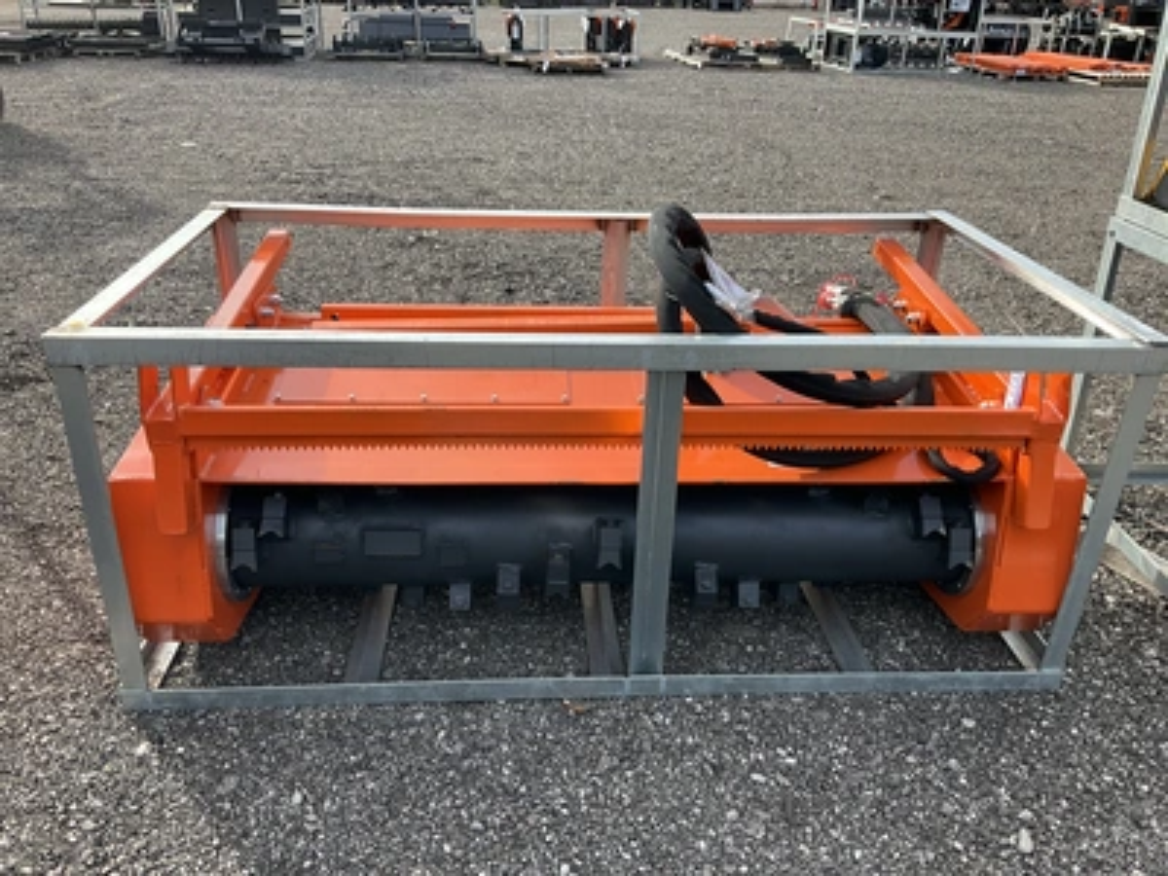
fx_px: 979
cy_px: 438
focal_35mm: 29
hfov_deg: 61.7
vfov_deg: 48.2
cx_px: 584
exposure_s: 1/442
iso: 25
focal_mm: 3
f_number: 1.8
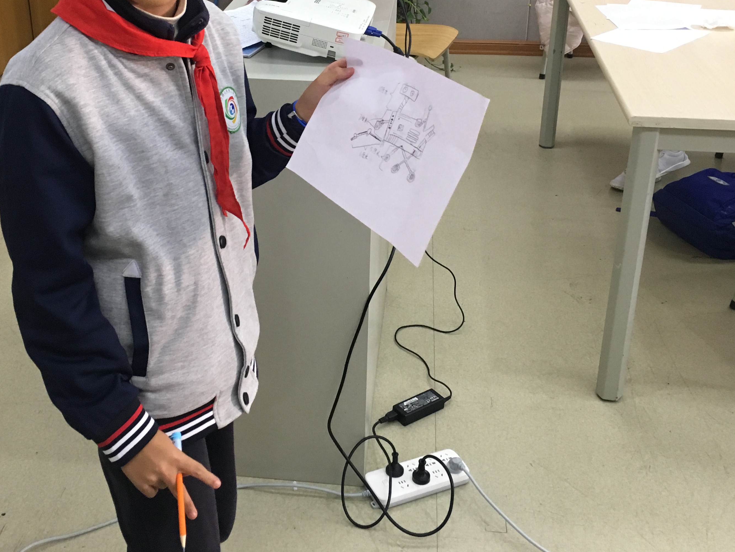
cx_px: 331
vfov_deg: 32.3
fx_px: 934
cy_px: 146
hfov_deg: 42.9
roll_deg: -0.2
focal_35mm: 44
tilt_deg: -22.9
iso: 160
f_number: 2.2
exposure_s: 1/33
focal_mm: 4.15
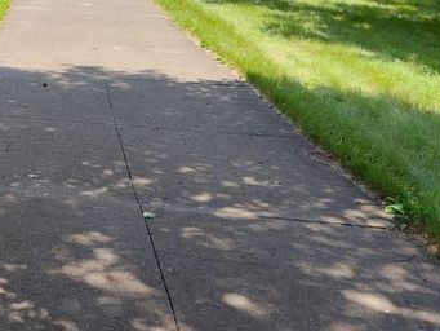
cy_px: 140
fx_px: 687
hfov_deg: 31.0
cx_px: -62
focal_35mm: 54
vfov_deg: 27.0
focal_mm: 5.56
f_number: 1.8
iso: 100
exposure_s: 1/940
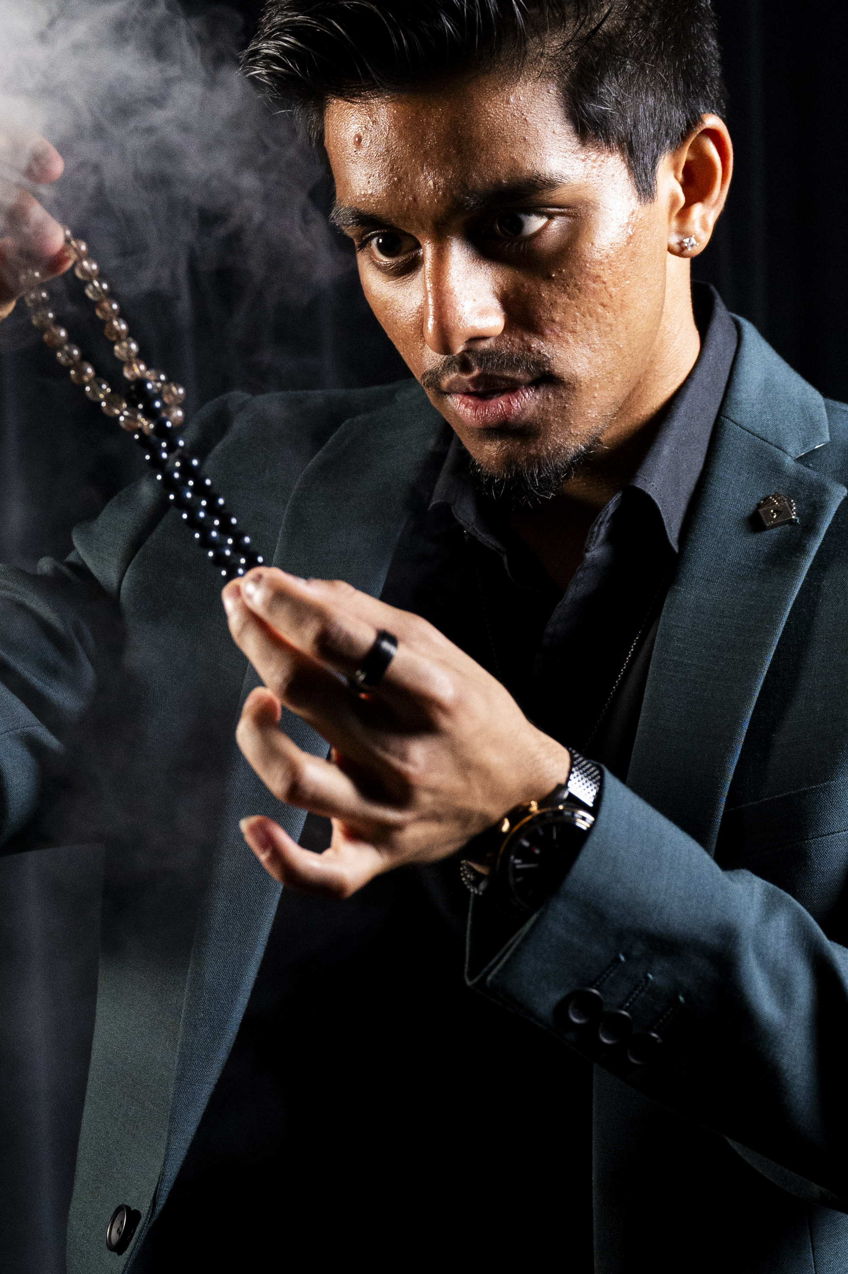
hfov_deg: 12.1
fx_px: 3998
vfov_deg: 18.1
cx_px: 438
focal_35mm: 113
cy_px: 752
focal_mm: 55
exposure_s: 1/100
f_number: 4.5
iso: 6400
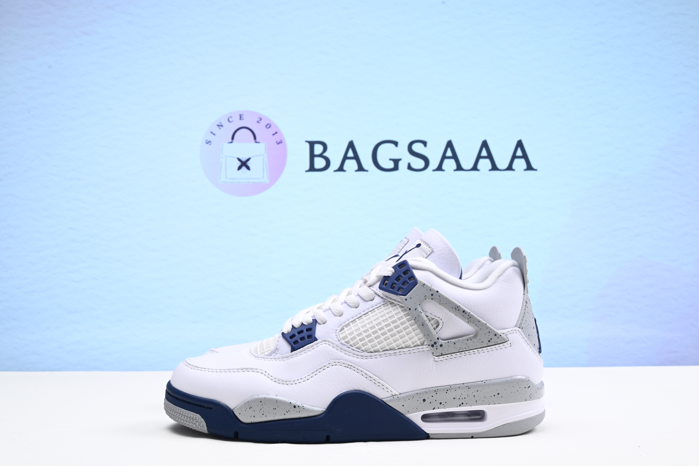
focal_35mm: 41
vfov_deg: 32.7
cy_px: 233
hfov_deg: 47.4
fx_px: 796
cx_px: 350
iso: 100
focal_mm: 41
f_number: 16
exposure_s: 1/2
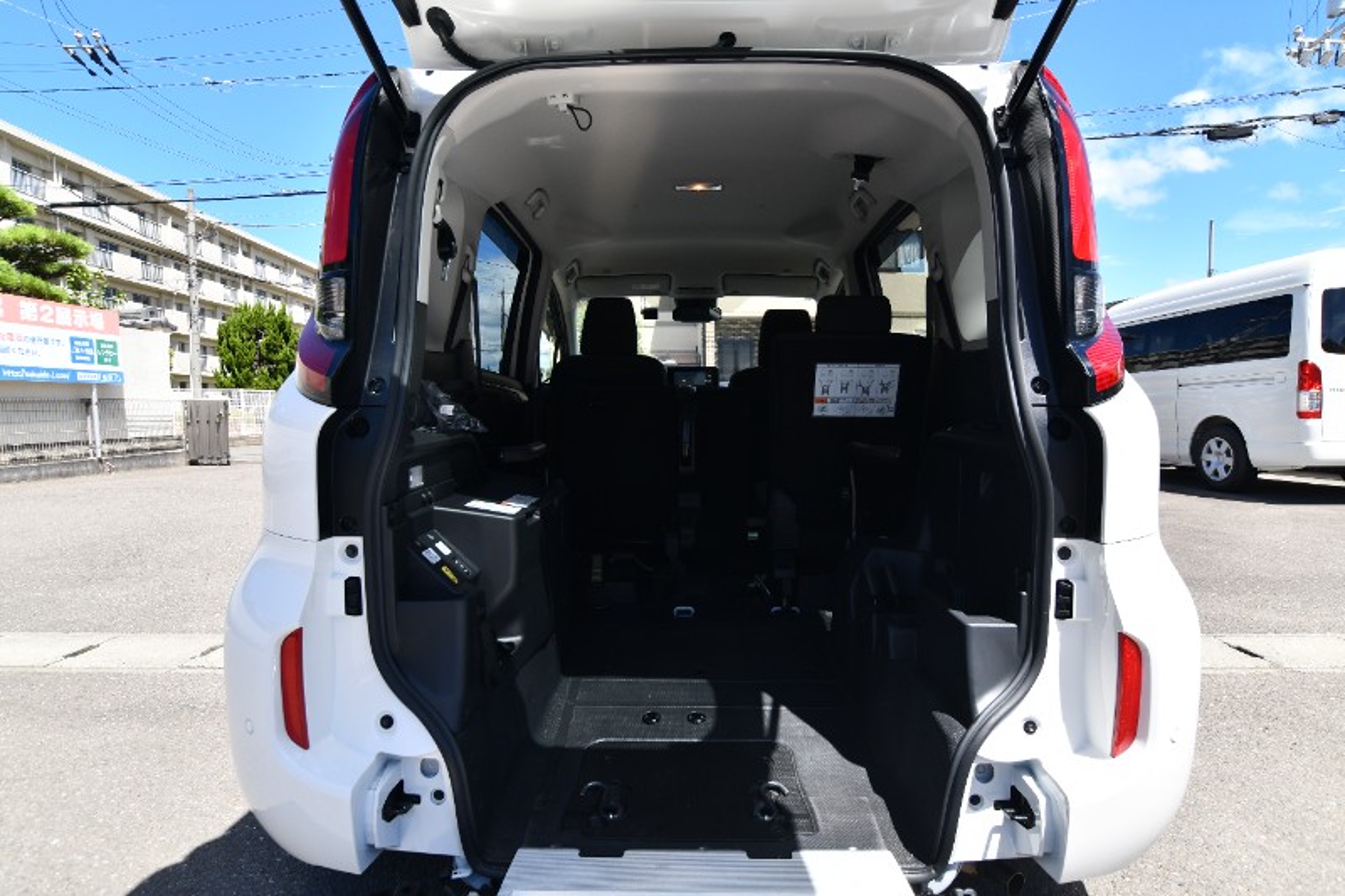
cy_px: 448
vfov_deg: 64.5
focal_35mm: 19
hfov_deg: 86.9
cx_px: 672
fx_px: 710
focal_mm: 13
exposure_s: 1/250
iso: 140
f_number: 8
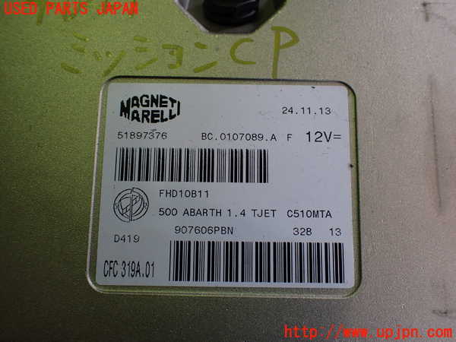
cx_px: 228
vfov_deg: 46.8
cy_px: 171
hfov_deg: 60.0
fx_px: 395
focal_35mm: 30
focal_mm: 5.4
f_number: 2.3
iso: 160
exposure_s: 1/125
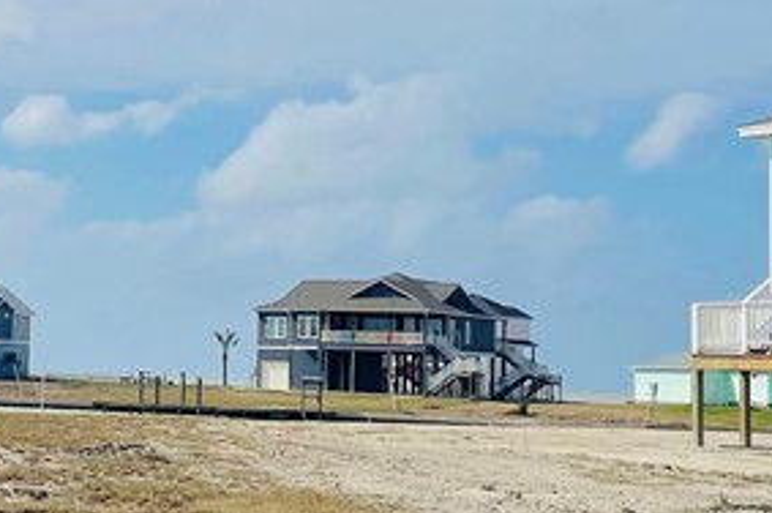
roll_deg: -1.5
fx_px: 2099
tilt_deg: +5.9
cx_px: 93
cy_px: 169
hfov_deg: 20.5
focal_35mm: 98
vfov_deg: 13.9
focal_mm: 4.2
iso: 32
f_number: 1.6
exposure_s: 1/10753
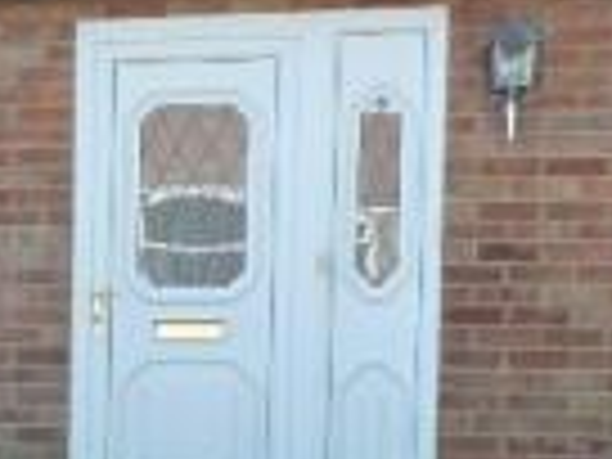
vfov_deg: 12.6
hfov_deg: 15.6
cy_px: 448
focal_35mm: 116
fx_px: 2051
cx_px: -322
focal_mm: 4.8
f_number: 4
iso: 160
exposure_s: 1/160
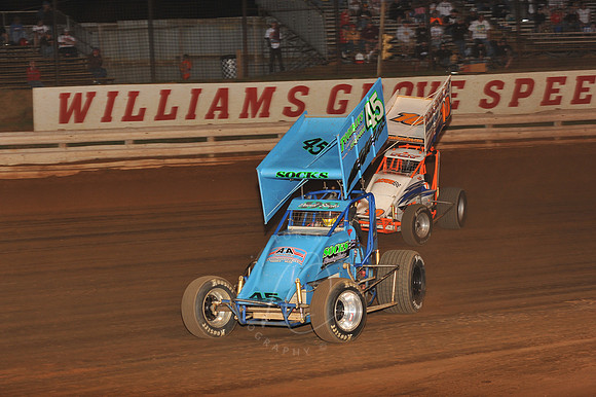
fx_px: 1522
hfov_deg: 22.2
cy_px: 198
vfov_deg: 14.8
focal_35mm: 92
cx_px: 298
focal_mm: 92
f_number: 6.3
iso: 1000
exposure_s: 1/320
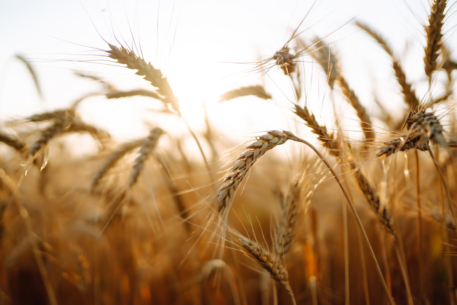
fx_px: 444
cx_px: 228
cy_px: 152
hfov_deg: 54.4
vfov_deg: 37.9
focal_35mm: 35
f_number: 1.4
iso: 100
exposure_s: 1/3200
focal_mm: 35
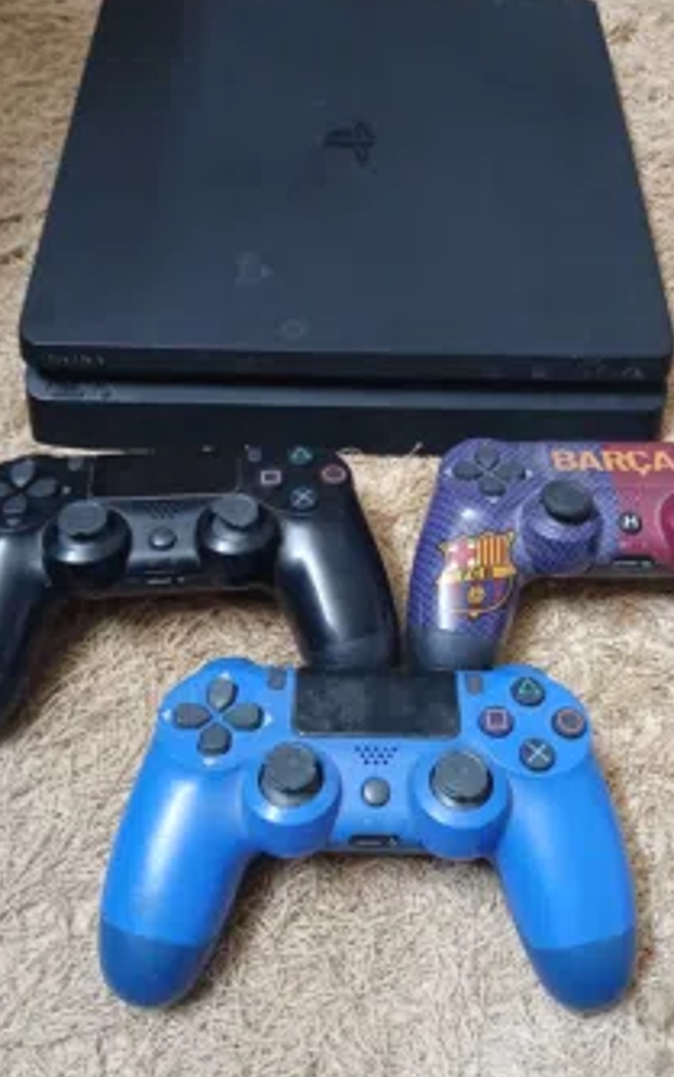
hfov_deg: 38.3
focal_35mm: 33
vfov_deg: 58.1
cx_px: 371
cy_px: 497
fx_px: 969
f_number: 1.8
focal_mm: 3.98
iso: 500
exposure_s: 1/25
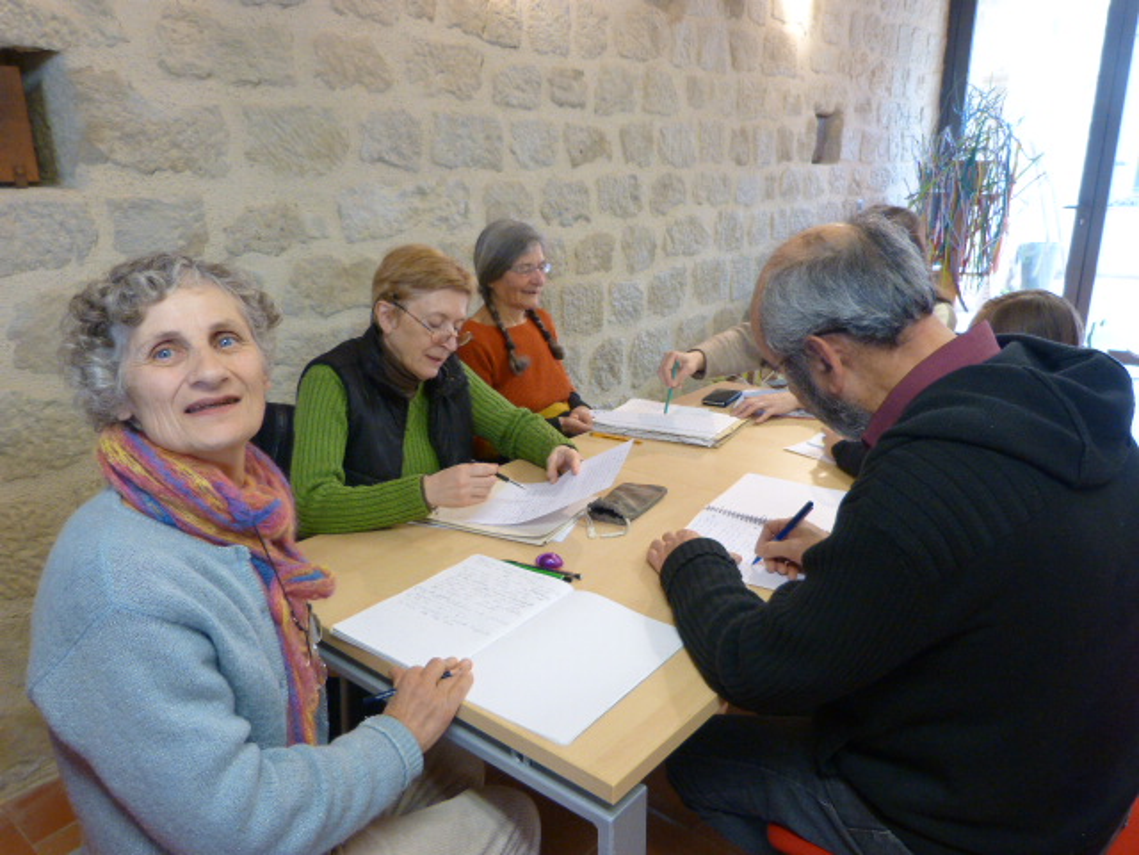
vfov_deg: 54.9
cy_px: 428
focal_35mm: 25
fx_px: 823
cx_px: 570
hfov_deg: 69.4
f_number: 2.8
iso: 250
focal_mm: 4.5
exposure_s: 1/60
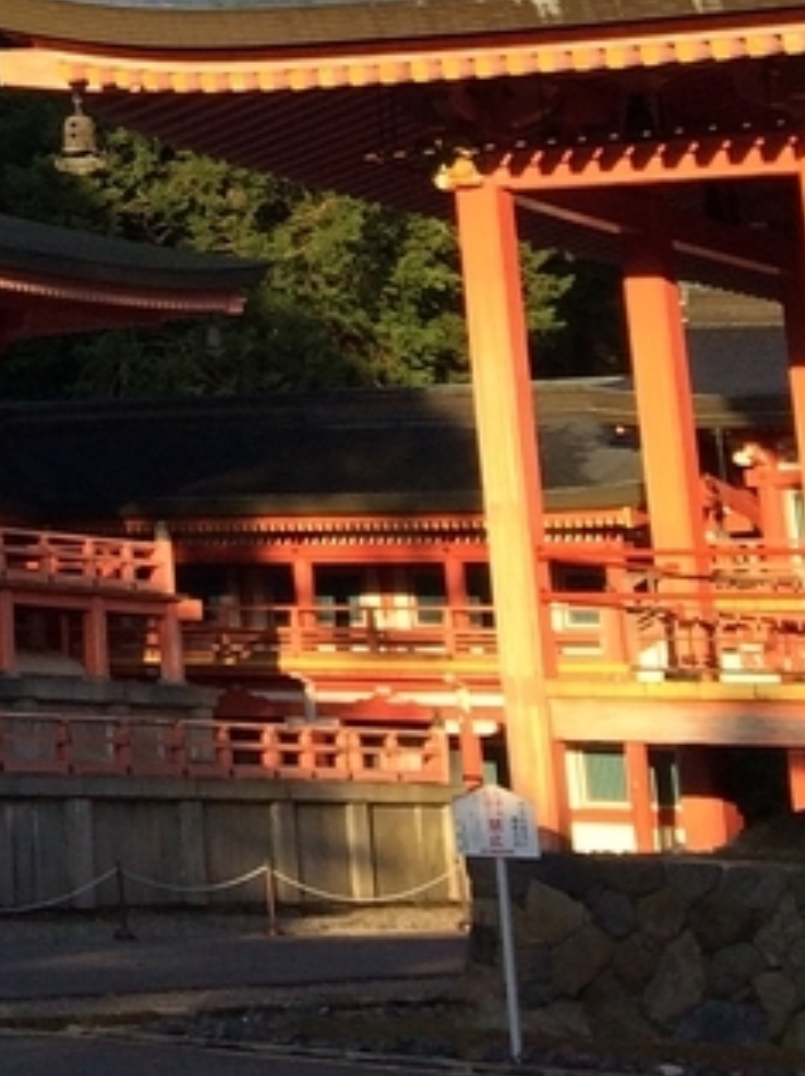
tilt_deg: +17.3
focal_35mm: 111
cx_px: -675
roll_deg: -0.2
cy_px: -576
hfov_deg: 12.2
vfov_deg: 16.1
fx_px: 3446
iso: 32
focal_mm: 4.15
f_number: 2.2
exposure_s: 1/855
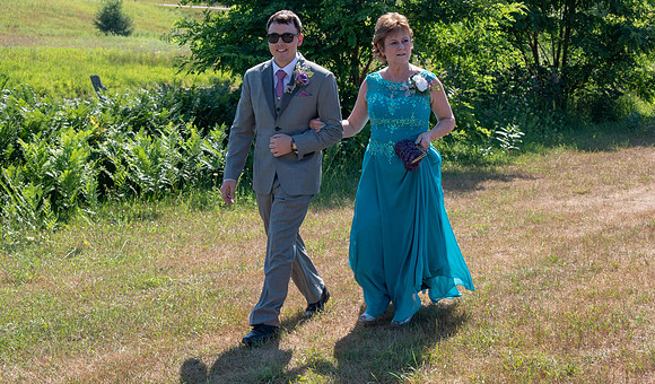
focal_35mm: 86
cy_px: 166
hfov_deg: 24.6
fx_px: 1501
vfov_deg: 14.6
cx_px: 328
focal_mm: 55
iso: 200
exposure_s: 1/250
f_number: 8
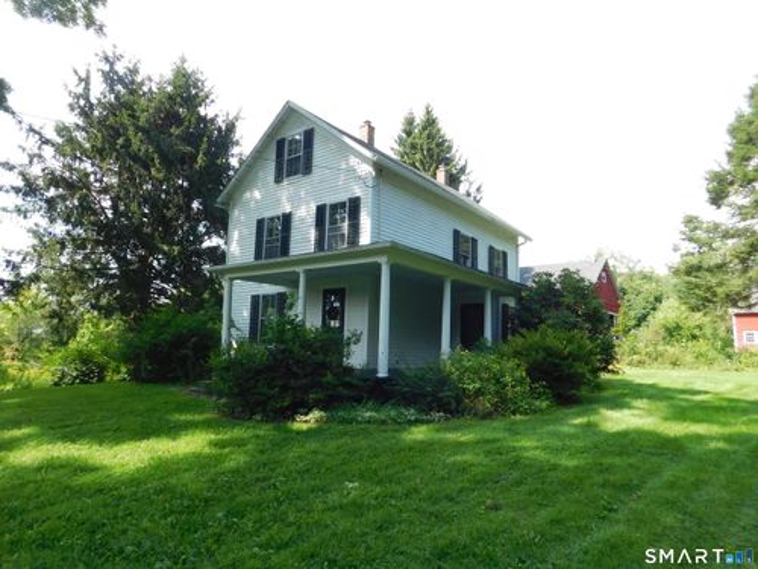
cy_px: 284
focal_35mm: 23
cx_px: 379
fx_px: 504
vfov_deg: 58.9
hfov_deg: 73.9
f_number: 3
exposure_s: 1/500
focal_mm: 4
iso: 125
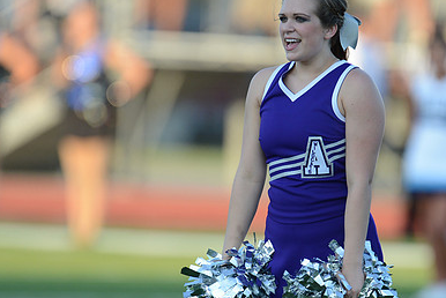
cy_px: 174
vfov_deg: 1.7
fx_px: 10241
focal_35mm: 826
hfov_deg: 2.5
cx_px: 276
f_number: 4
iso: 800
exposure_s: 1/1600
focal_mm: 550
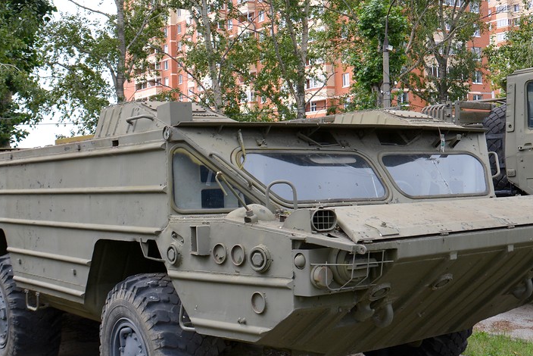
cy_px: 170
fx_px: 681
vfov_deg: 29.3
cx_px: 285
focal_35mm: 46
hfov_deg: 42.7
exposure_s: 1/200
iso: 200
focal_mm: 18
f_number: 7.1
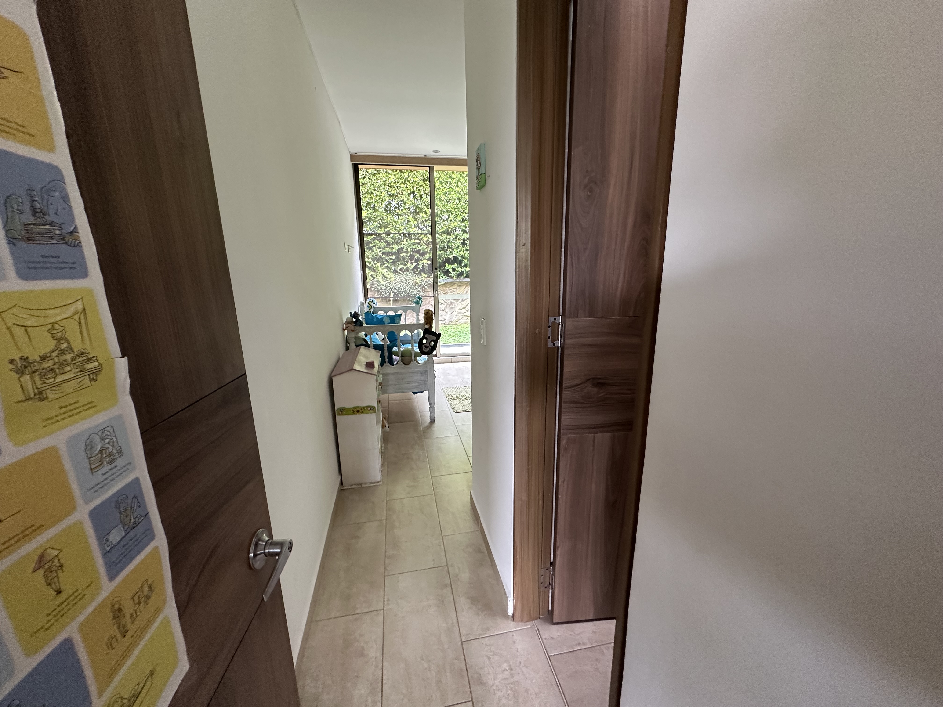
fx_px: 381
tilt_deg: -13.5
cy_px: 354
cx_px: 472
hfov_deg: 102.1
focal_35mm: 14
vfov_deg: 85.7
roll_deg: +0.8
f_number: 2.2
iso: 250
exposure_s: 1/99
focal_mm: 2.22
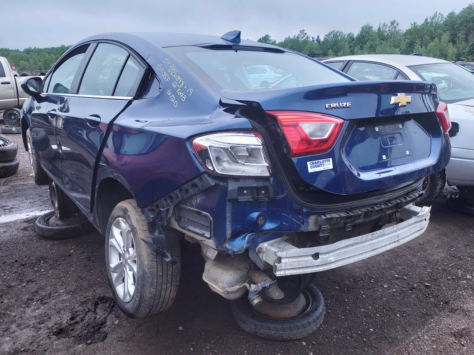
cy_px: 178
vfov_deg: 53.1
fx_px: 356
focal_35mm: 26
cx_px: 237
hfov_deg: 67.3
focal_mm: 3.58
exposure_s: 1/120
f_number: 1.9
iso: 64
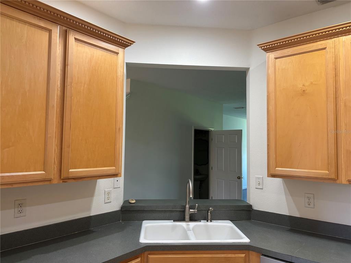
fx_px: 264
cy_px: 132
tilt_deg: +3.3
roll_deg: -0.3
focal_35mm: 26
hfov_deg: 67.3
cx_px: 176
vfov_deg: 53.1
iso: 200
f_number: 1.6
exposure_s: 1/60
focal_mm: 5.96
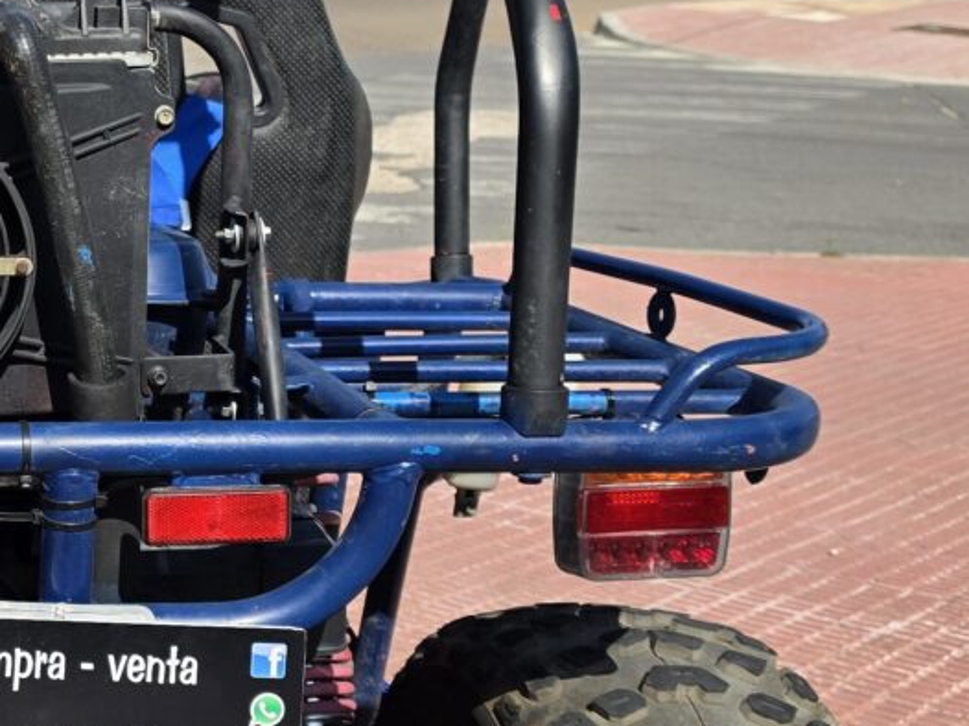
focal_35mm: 70
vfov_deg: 21.0
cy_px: 370
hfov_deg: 25.3
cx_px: -162
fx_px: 1959
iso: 64
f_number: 1.4
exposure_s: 1/7058
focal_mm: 6.5
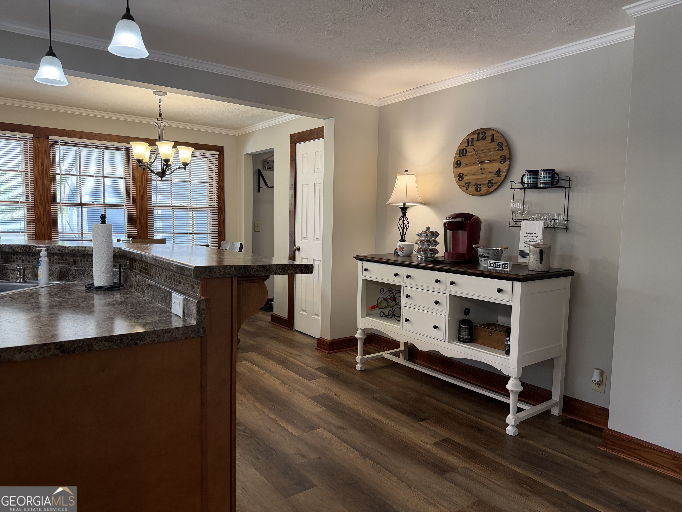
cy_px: 256
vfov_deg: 56.8
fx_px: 473
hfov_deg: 71.6
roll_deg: -1.0
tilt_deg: -5.0
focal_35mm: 24
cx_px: 341
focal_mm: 6.76
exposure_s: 1/120
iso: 200
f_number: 1.78
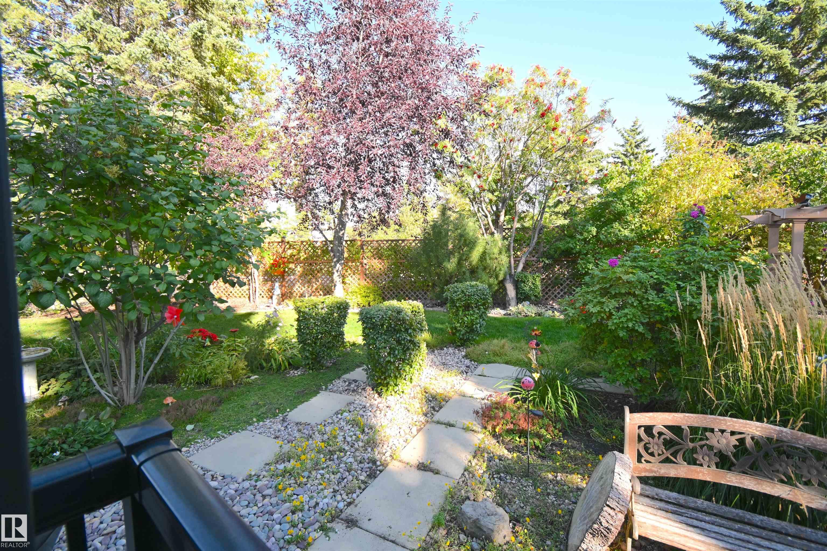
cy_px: 276
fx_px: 345
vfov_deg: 77.3
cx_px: 414
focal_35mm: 15
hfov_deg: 100.4
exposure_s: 1/250
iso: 280
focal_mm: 10
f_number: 4.5
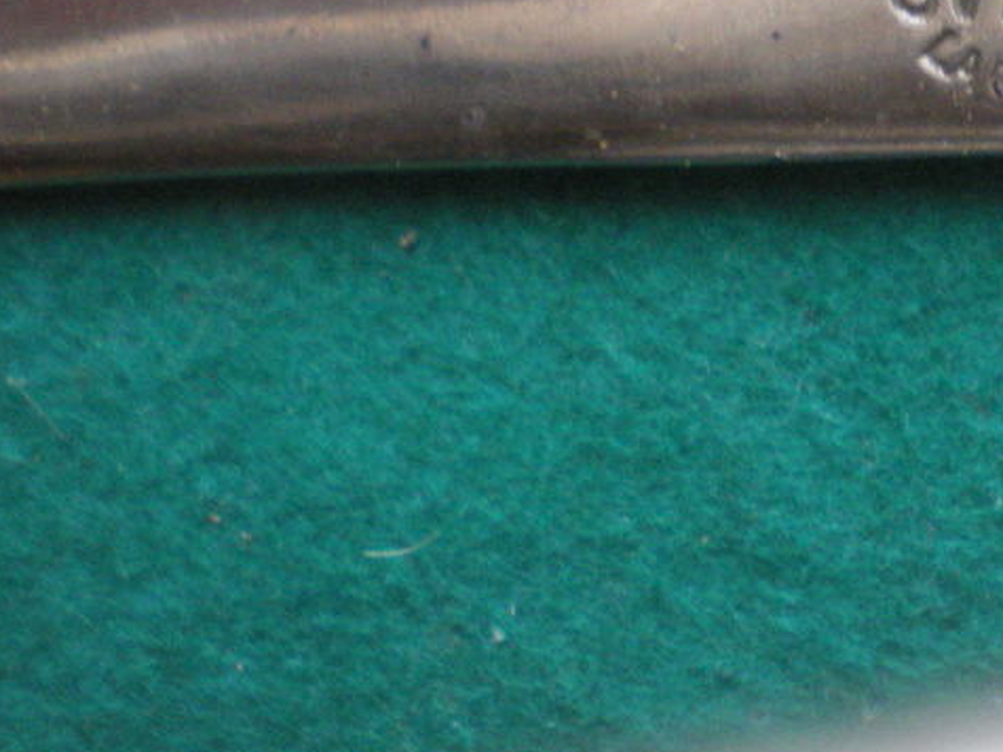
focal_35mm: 80
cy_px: 21
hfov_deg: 23.5
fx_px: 2317
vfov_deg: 18.0
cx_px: 969
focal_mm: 6.3
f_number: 3.1
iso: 400
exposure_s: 1/30
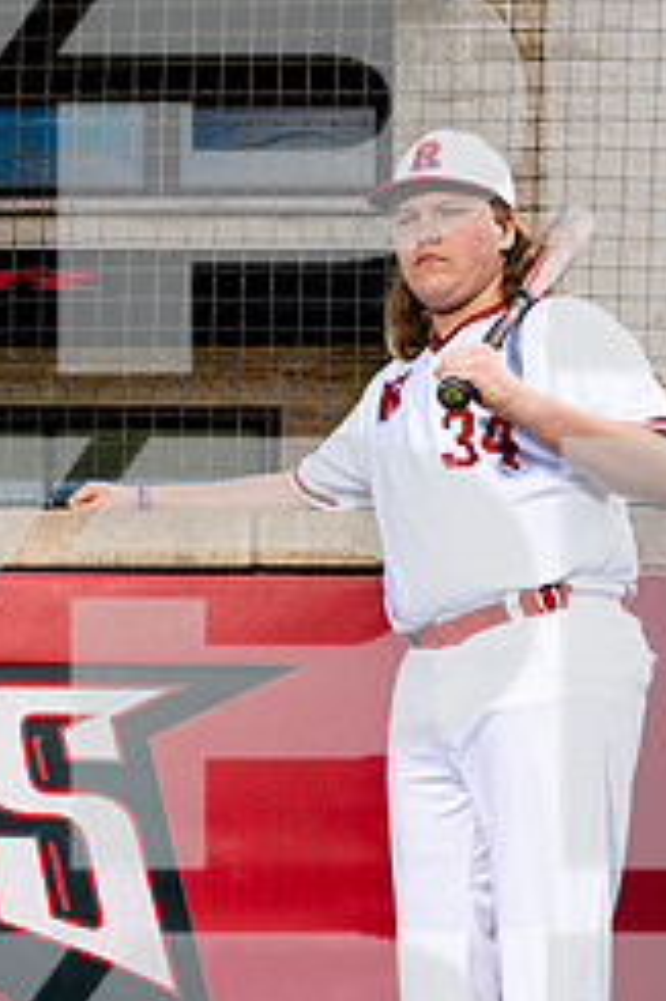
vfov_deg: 30.1
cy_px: 731
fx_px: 1834
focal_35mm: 66
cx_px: 169
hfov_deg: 20.4
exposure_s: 1/250
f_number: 5.6
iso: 100
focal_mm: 24
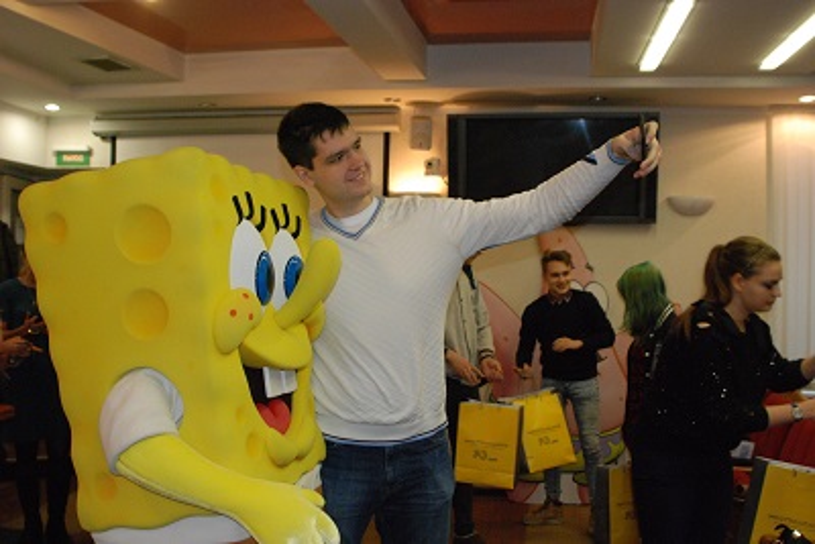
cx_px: 408
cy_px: 272
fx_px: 815
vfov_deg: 36.9
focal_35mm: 36
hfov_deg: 53.1
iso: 1250
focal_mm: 24
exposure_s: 1/60
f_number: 5.6
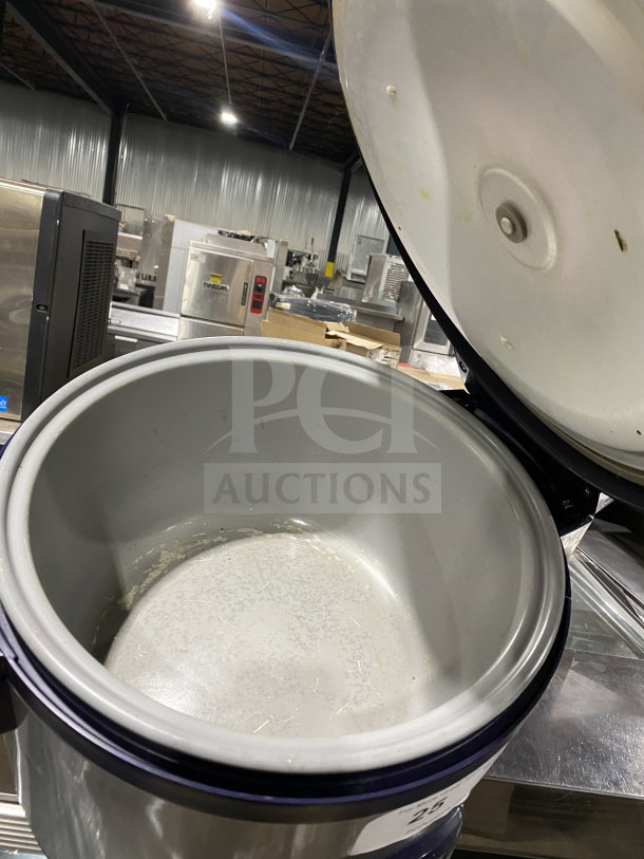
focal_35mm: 26
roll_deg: -11.6
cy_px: 430
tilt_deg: -12.0
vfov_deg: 67.3
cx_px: 322
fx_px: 645
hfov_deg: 53.1
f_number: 1.8
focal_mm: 4.25
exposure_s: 1/60
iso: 200
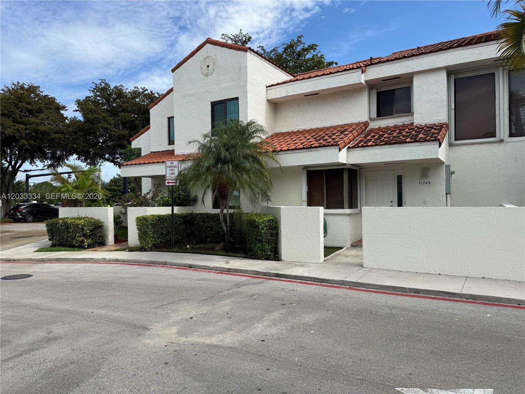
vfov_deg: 56.8
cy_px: 197
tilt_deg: +0.2
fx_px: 364
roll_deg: +0.7
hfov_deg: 71.6
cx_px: 262
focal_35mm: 24
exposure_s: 1/4608
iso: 80
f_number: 1.78
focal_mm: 6.76
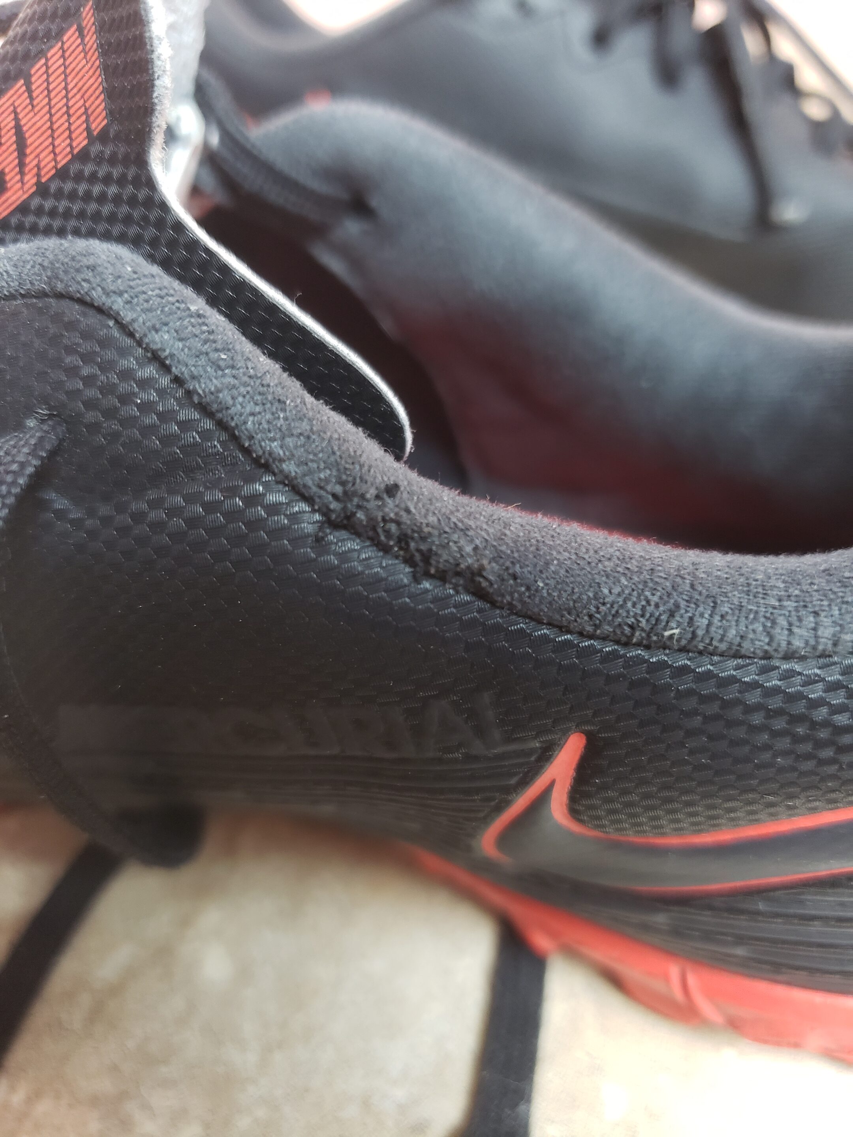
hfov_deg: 53.1
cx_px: 426
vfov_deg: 67.3
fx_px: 854
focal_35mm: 26
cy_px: 568
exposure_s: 1/50
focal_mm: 4.3
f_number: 1.5
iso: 250
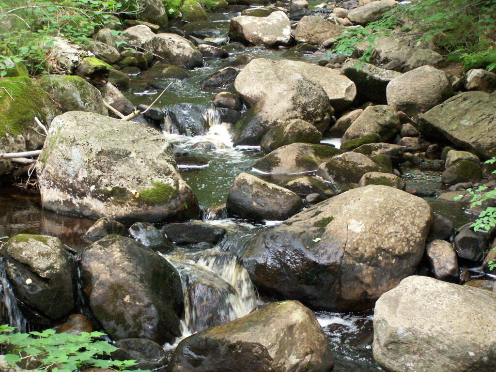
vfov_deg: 18.0
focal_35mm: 82
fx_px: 1175
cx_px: 248
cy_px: 186
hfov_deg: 23.8
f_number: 3.2
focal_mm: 13.7
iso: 400
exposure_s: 1/40
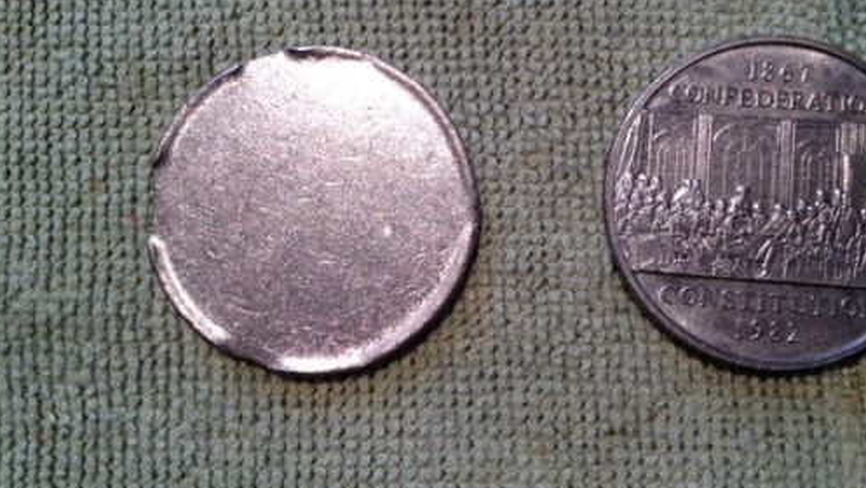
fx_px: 1057
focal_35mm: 46
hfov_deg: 44.4
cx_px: 500
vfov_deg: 26.0
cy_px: 209
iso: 80
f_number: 2.4
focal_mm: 4.28
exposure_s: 1/60
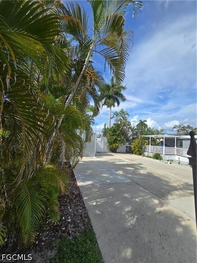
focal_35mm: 13
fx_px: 99
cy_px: 132
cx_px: 98
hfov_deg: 89.9
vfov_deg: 106.2
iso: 50
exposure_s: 1/2122
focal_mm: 2.2
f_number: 2.2
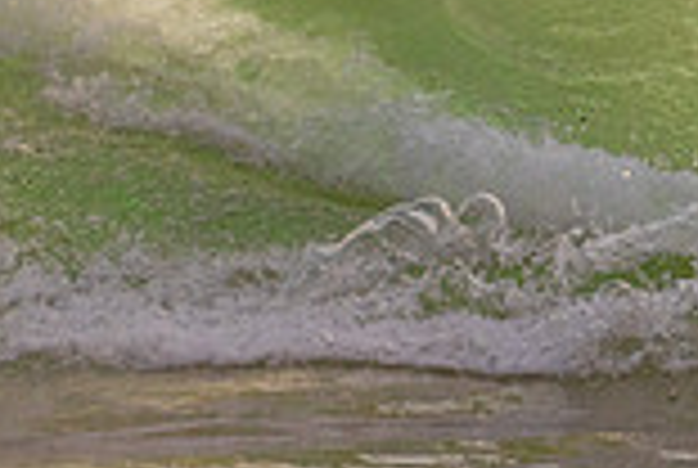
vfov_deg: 0.6
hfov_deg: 0.9
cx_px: 1220
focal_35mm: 2288
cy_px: -199
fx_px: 44447
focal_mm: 500
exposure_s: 1/2000
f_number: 5.6
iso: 280
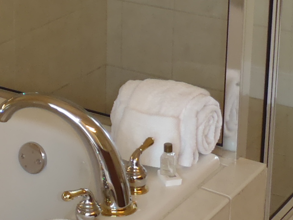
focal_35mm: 111
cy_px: -52
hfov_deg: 16.8
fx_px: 939
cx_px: -83
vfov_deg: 13.0
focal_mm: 5
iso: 100
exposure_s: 1/30
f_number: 3.9
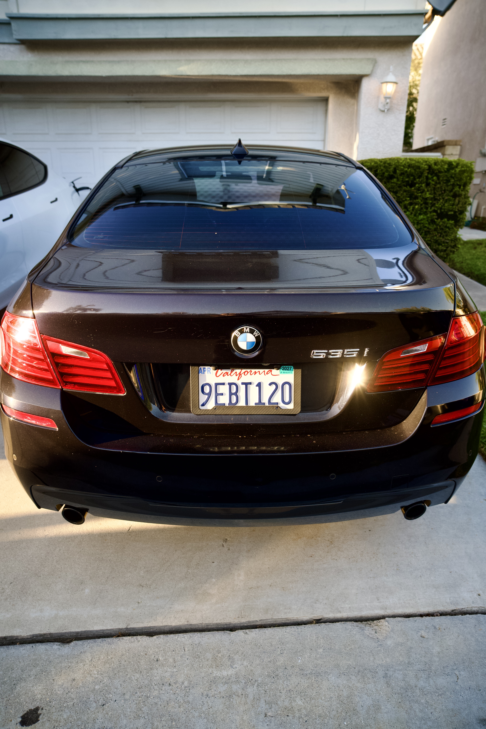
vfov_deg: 77.3
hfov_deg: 56.1
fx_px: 456
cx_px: 243
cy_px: 364
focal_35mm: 22
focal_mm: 15
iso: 450
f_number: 2.8
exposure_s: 1/125
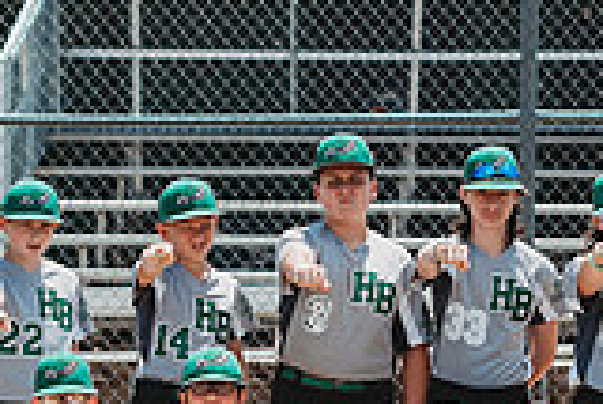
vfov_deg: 4.4
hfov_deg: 6.5
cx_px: 488
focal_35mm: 315
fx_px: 5281
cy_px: 292
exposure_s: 1/3200
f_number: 2.8
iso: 100
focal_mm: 85
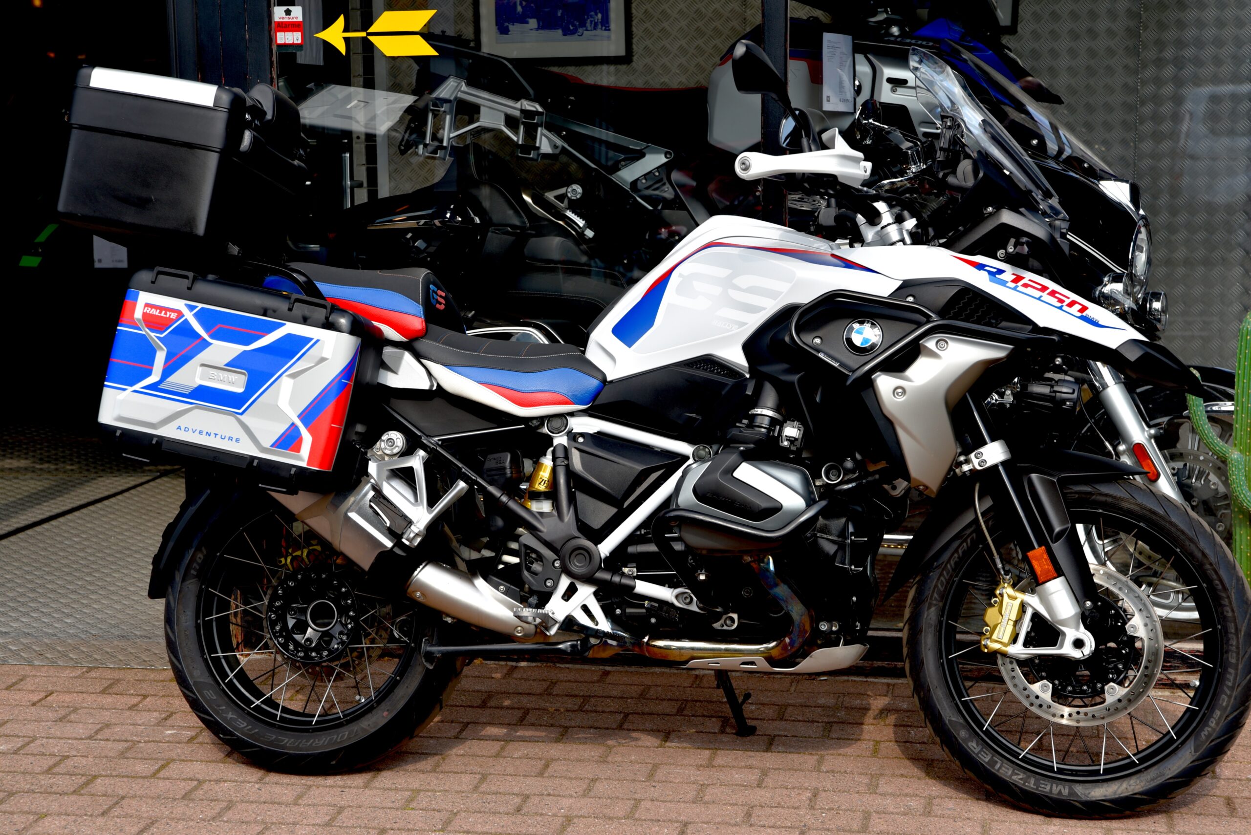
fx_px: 2260
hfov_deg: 30.9
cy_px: 418
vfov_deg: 20.9
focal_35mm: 65
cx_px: 626
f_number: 6.3
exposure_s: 1/125
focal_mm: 65
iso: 100
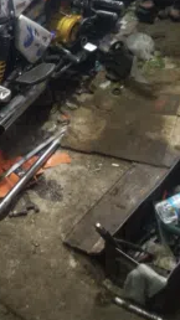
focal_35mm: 44
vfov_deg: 44.9
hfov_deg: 26.0
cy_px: 81
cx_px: 9
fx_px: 374
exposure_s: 1/10
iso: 400
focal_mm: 4.3
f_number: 1.7
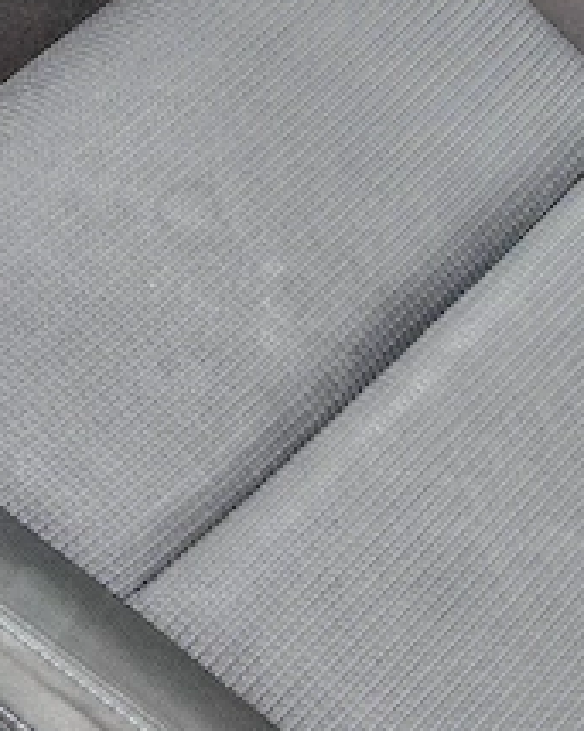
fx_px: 2767
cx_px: -58
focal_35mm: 128
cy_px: -79
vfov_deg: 14.7
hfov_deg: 11.9
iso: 100
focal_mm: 6.83
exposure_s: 1/100
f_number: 2
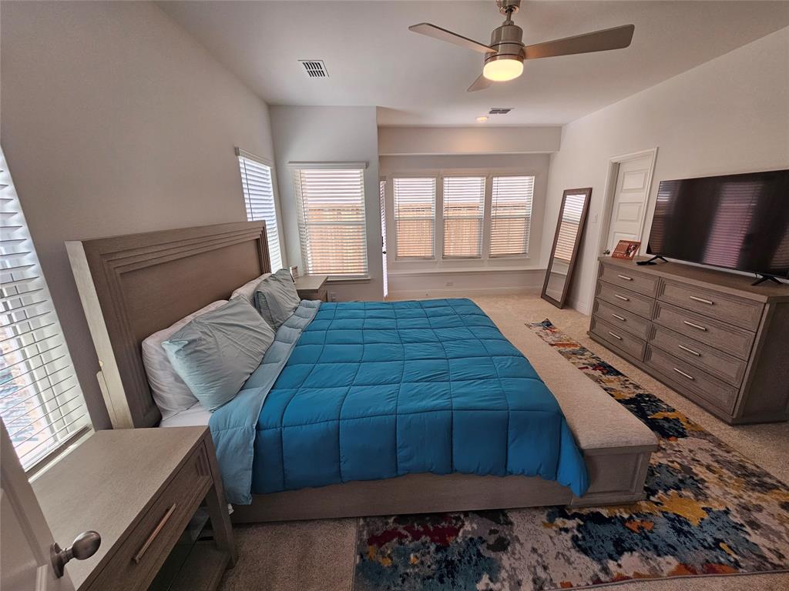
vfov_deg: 89.9
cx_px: 394
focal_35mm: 13
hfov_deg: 106.2
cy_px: 296
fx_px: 296
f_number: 2.2
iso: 80
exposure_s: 1/120
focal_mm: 2.2
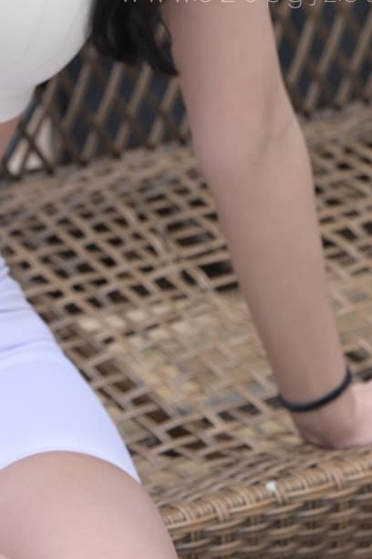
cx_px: -80
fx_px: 3193
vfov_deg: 9.9
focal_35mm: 206
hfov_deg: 6.6
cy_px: -79
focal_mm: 70
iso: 250
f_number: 4.5
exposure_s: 1/640
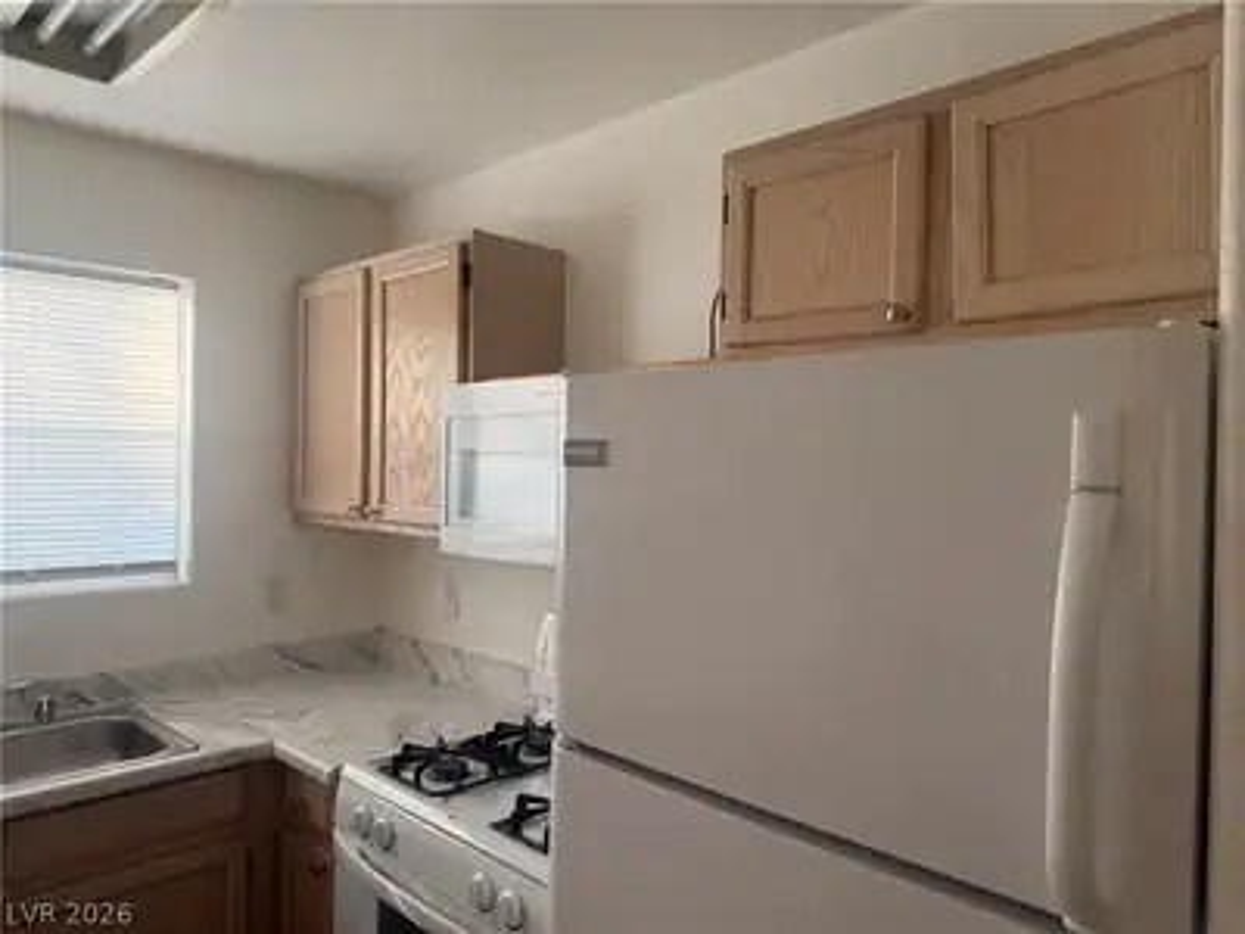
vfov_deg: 56.8
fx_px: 863
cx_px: 622
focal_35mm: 24
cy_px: 467
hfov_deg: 71.6
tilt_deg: +0.7
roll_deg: +0.3
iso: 200
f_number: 1.78
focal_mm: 6.76
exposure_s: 1/163
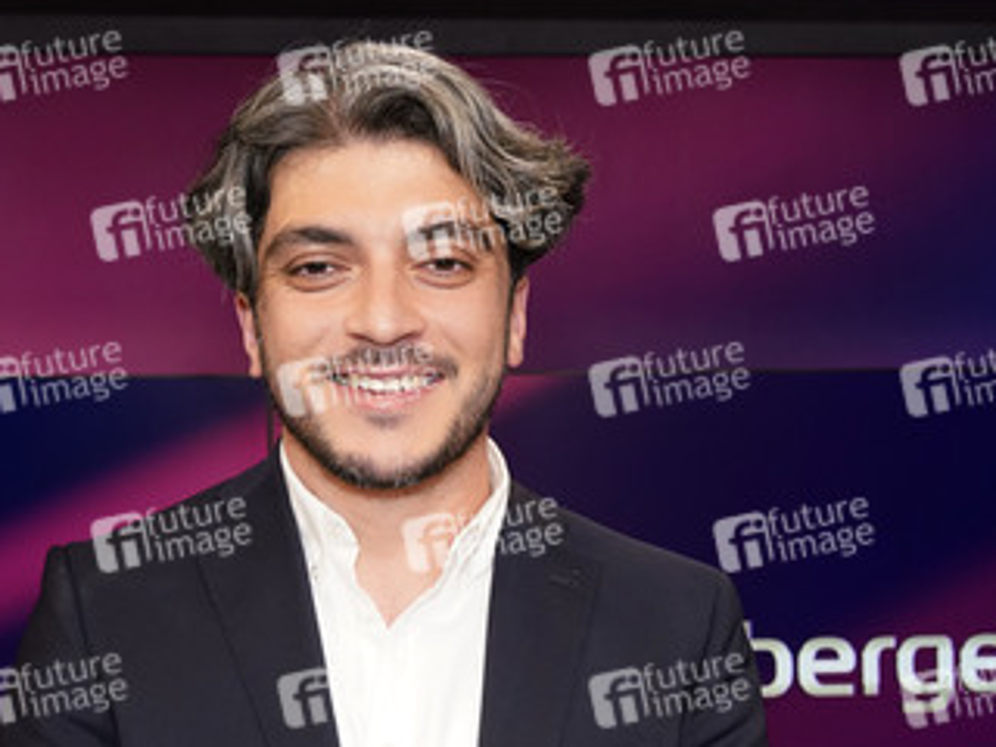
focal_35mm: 42
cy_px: 458
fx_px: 1208
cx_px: 400
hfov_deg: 44.6
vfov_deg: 34.2
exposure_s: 1/125
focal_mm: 31
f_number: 5.6
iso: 2000
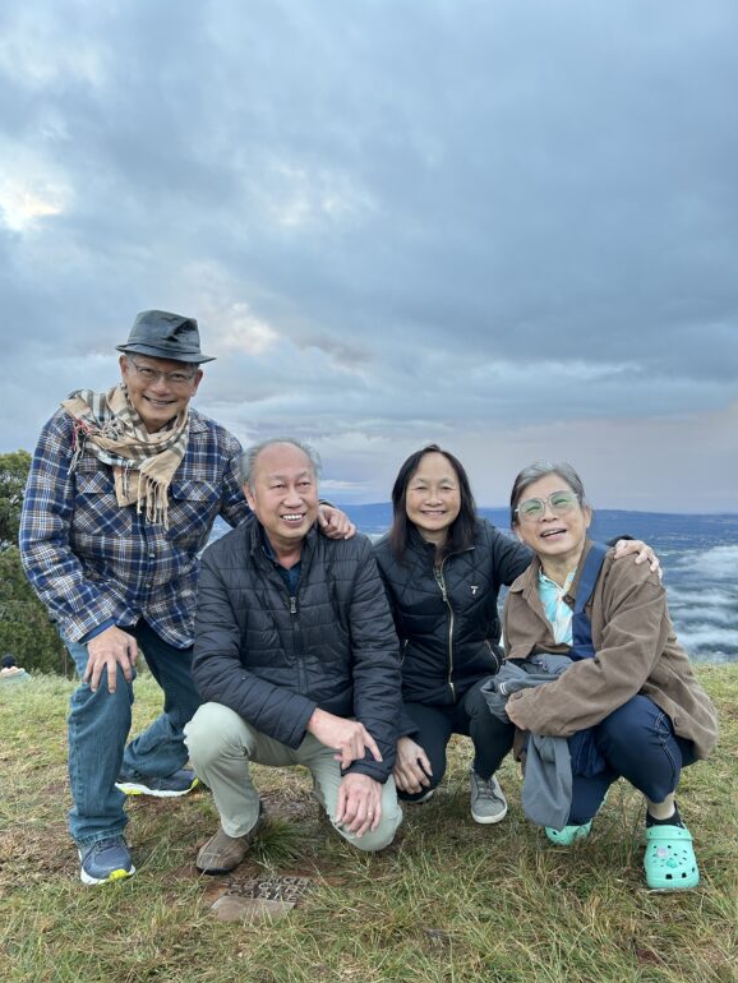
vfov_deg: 65.3
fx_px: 767
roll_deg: -1.4
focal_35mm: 27
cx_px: 356
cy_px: 499
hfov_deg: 51.4
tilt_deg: -1.2
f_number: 1.5
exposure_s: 1/121
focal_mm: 5.7
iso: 50
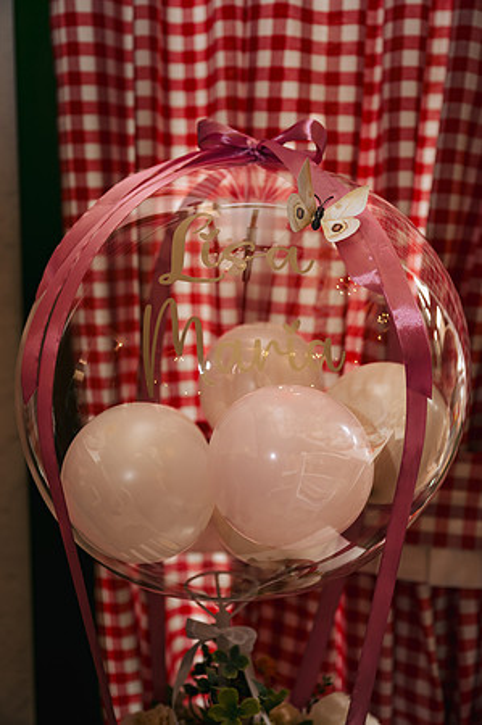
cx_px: 241
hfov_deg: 31.1
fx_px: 866
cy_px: 362
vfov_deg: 45.5
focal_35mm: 43
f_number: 3.5
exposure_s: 1/125
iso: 1250
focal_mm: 43
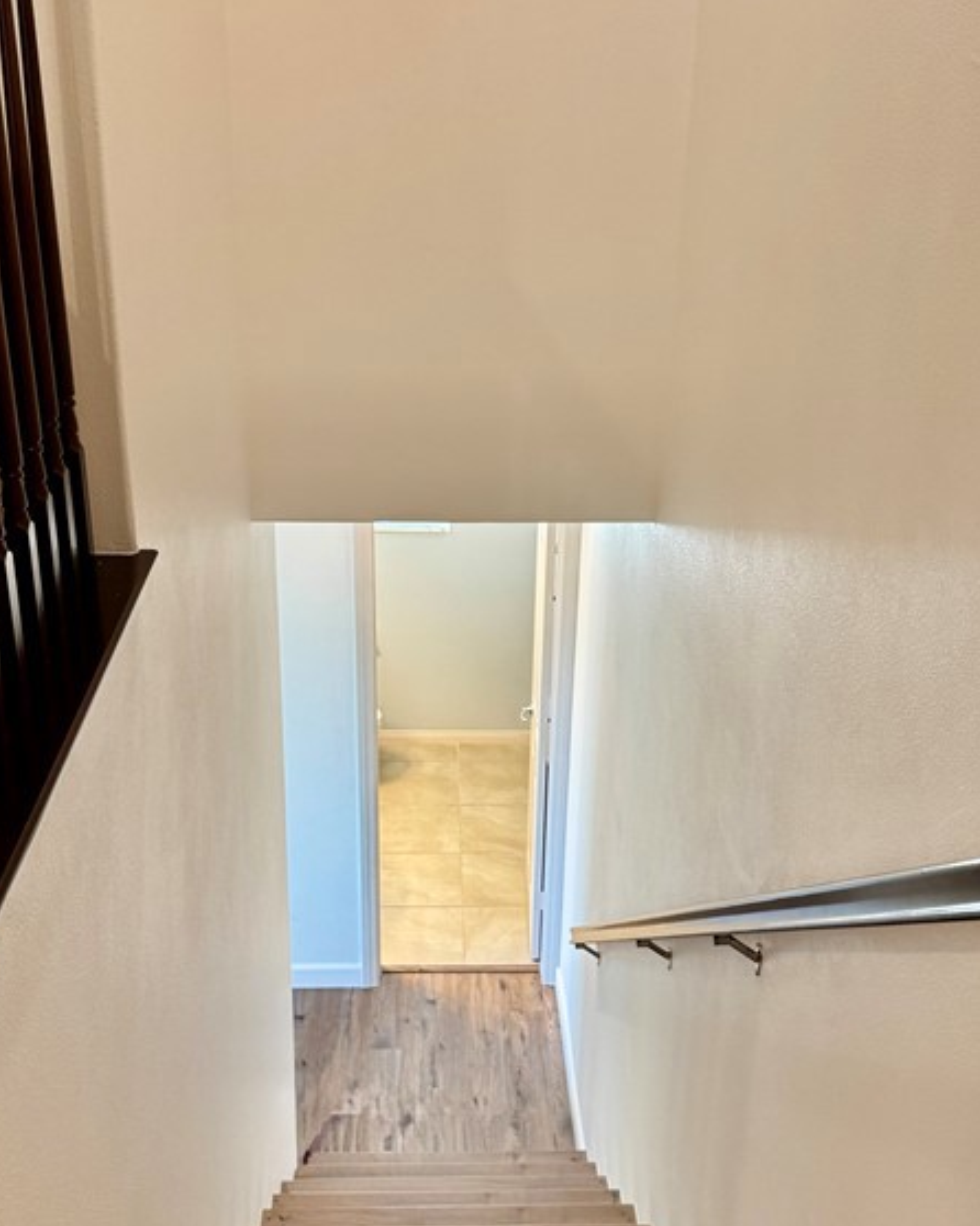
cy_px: 681
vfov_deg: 42.8
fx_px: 1560
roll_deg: -0.9
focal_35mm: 43
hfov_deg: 34.9
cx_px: 497
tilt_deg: -24.6
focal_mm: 6.76
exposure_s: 1/60
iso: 250
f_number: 1.78
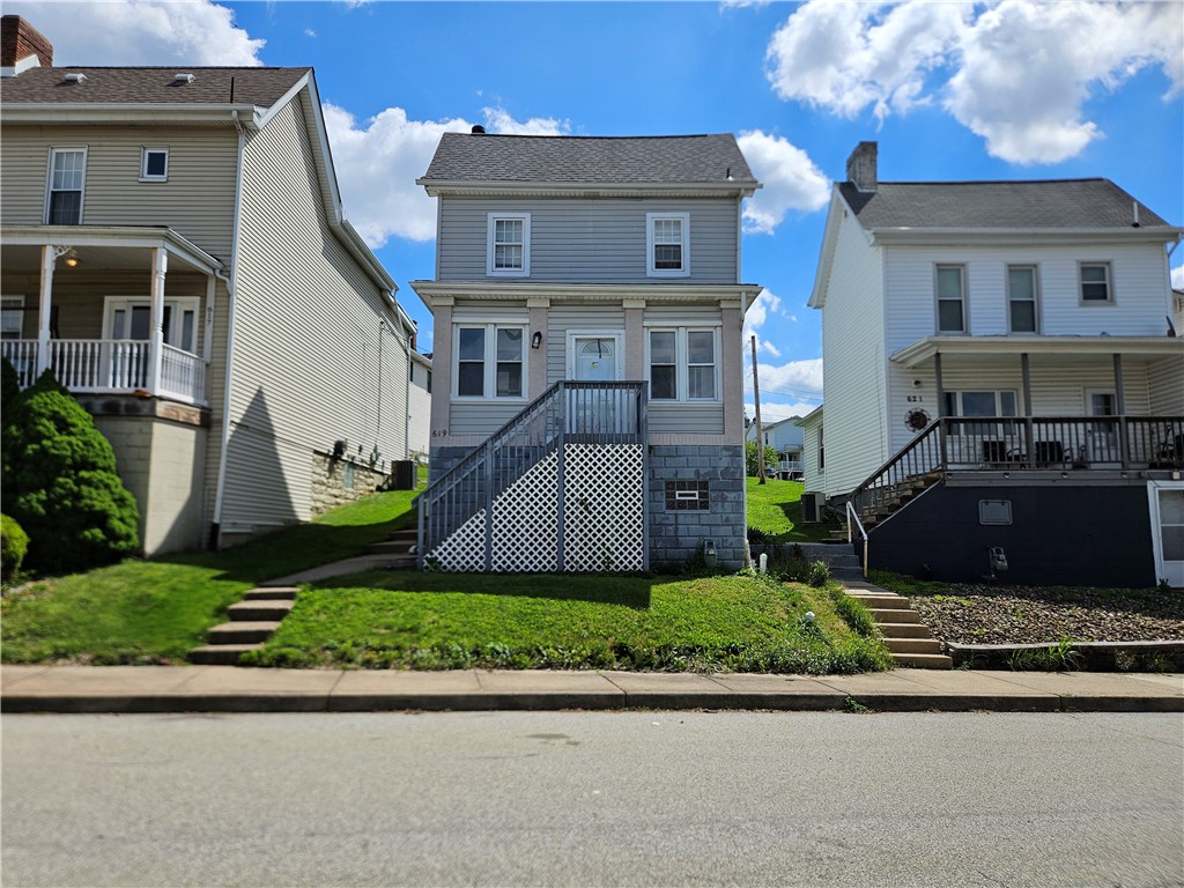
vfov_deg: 58.9
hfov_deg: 73.9
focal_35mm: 23
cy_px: 444
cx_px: 592
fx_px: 787
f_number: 1.8
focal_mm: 5.4
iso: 25
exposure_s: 1/2859
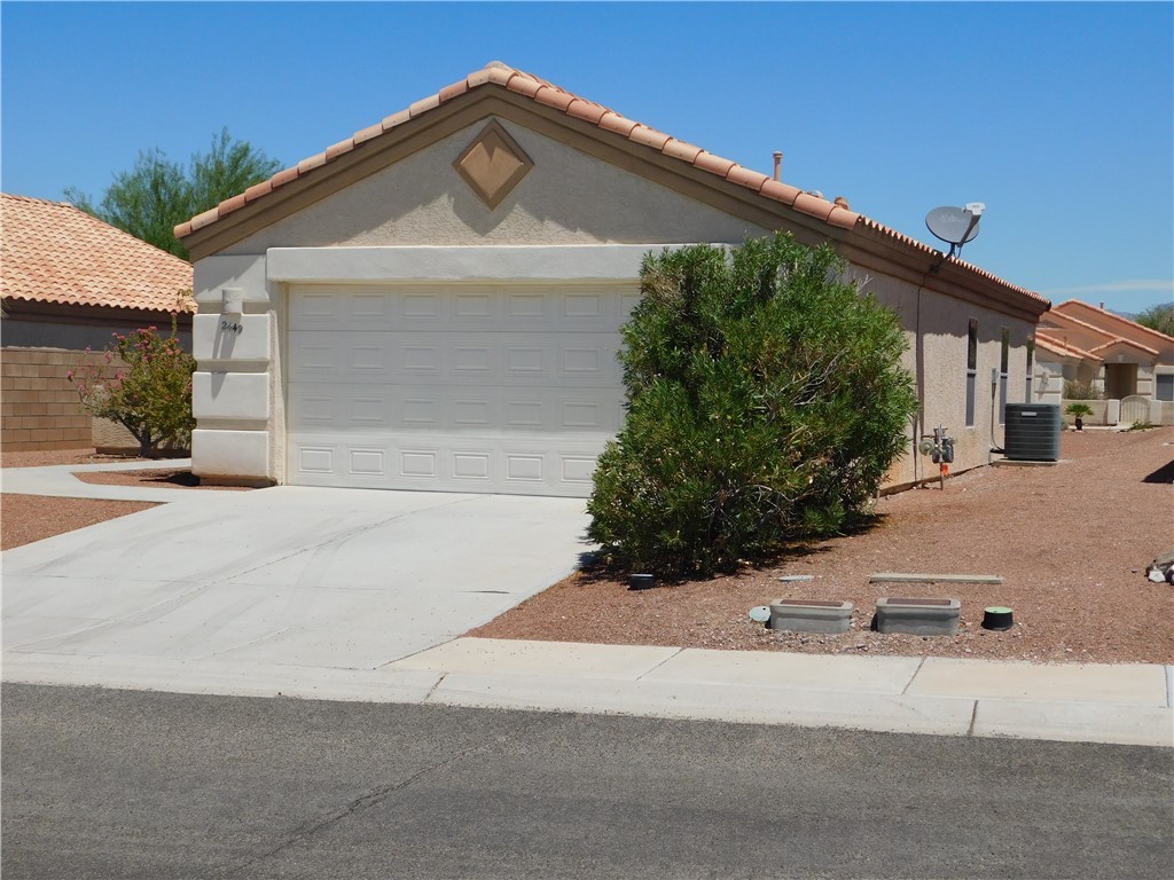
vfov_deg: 28.6
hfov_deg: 37.5
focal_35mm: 51
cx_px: 587
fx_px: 1730
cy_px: 440
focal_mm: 9
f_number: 7.6
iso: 125
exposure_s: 1/500
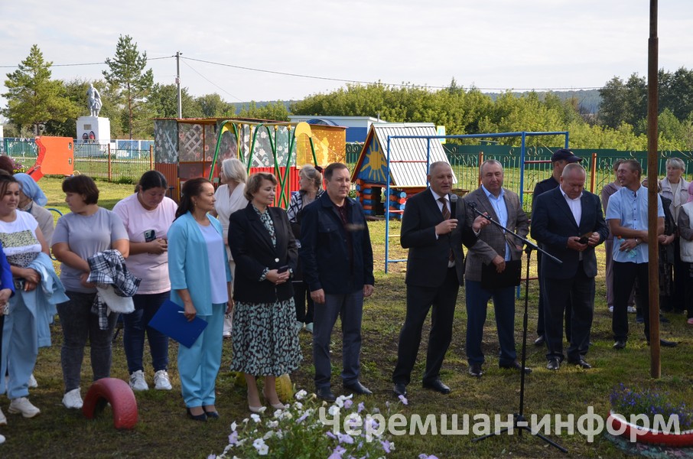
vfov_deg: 23.7
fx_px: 1095
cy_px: 230
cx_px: 346
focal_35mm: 57
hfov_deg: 35.1
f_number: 5
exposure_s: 1/250
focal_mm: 38
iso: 100
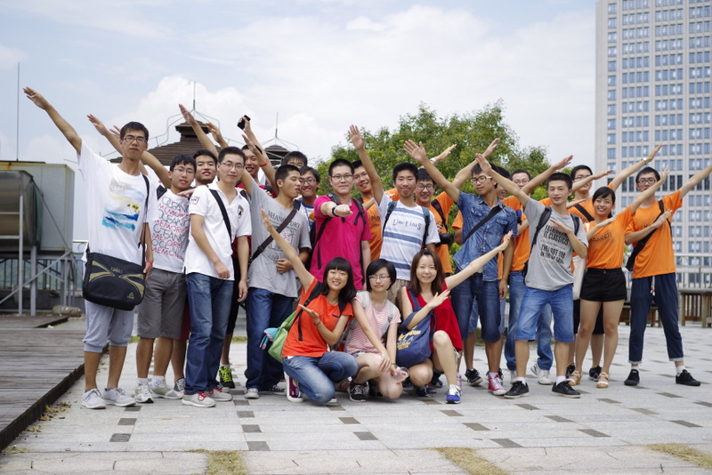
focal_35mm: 52
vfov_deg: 26.0
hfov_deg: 38.2
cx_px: 356
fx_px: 1029
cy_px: 238
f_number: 2.4
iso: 100
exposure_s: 1/1600
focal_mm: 35
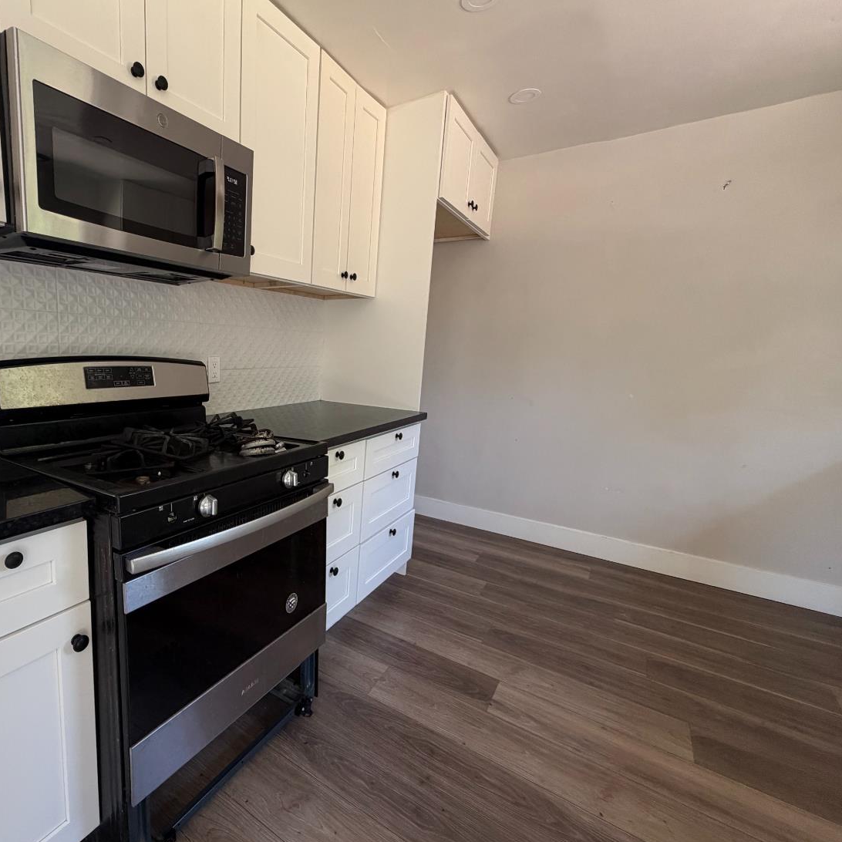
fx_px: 468
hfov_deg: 81.1
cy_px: 421
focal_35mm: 17
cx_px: 278
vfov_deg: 84.0
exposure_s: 1/121
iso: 250
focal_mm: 2.22
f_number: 2.2
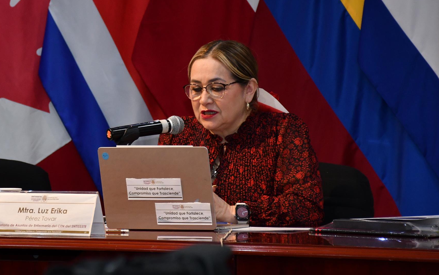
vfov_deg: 5.6
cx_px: 83
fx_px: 2812
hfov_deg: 8.9
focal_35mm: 235
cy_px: 115
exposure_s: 1/100
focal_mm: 95
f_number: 5.6
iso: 1000
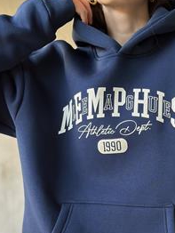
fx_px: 525
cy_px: 165
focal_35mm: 78
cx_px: 123
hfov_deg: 18.8
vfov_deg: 24.8
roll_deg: -0.2
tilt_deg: -0.4
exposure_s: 1/40
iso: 400
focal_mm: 6.86
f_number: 1.78
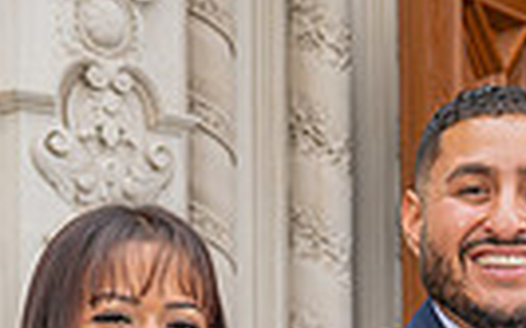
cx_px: 688
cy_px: 776
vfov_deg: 5.8
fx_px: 3124
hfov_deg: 9.5
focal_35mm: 218
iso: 200
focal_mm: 42
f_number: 5.6
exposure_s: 1/200
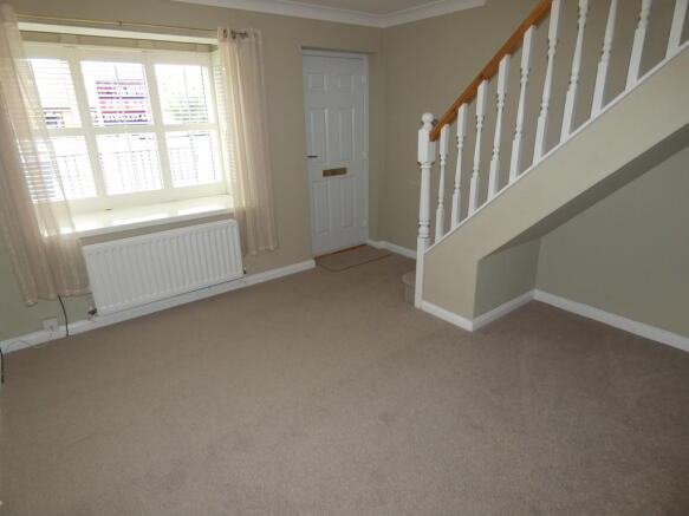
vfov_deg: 66.0
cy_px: 258
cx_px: 344
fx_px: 398
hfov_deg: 81.8
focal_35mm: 20
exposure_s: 1/60
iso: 125
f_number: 2.8
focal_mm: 3.6
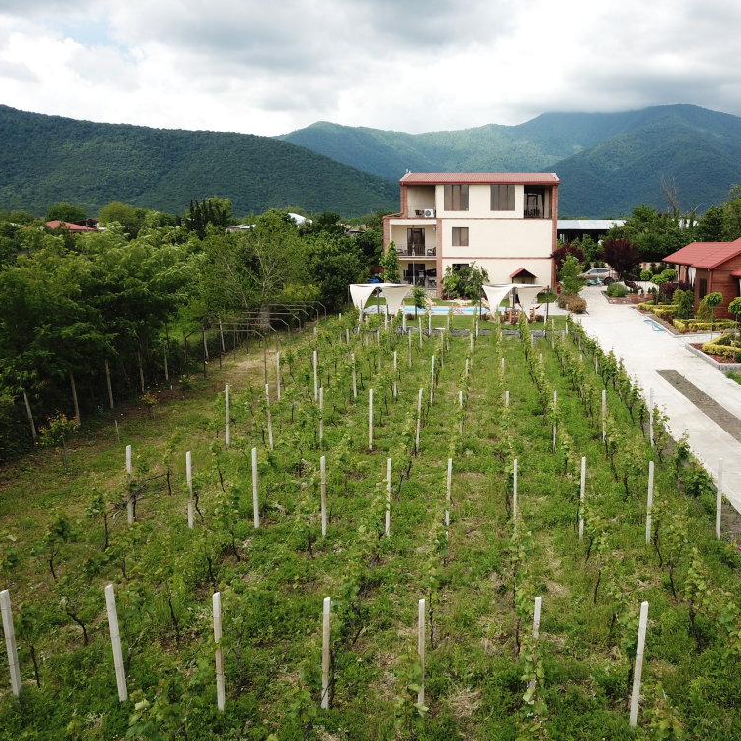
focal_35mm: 31
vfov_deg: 52.5
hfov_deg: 51.9
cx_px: 472
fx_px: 751
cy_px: 373
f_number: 2.2
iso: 100
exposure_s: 1/858
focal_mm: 4.73
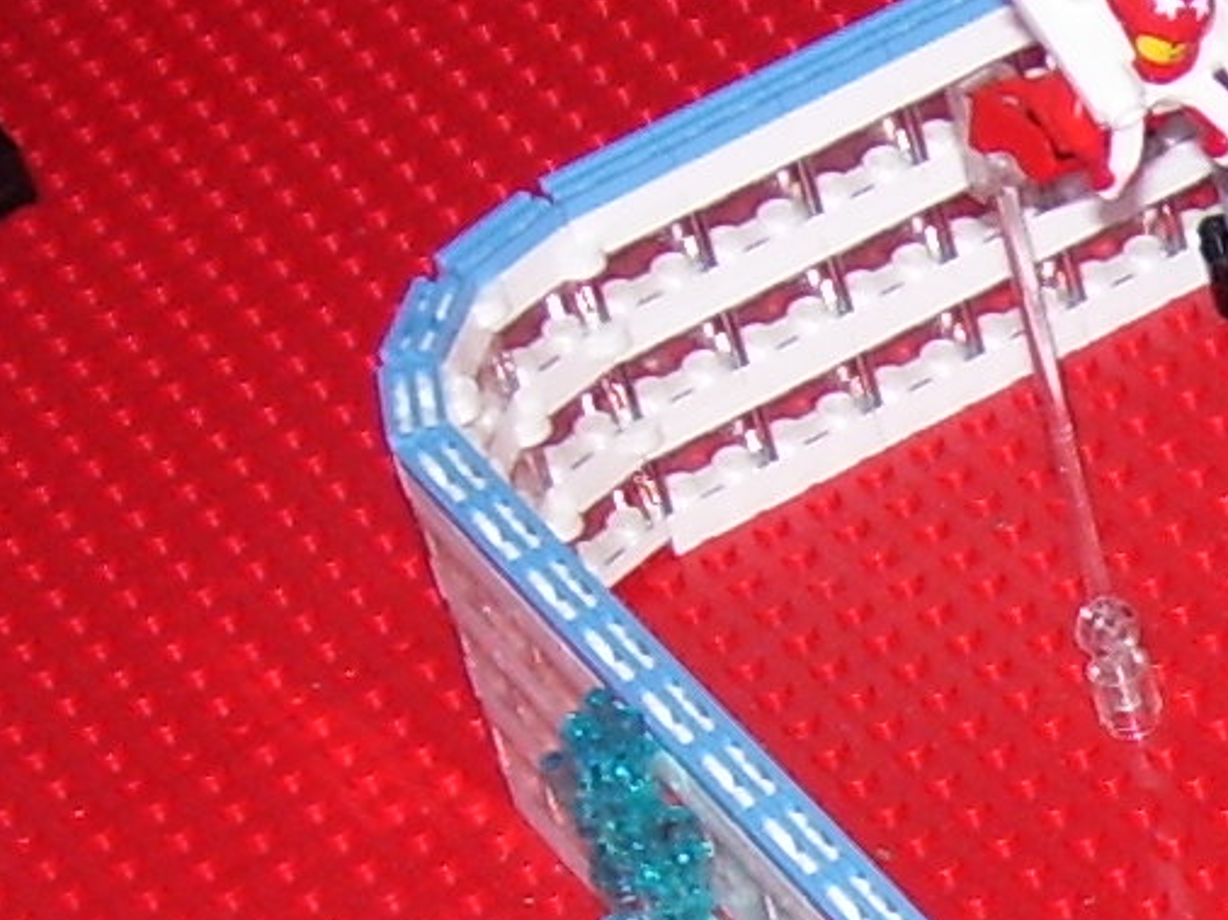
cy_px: 1032
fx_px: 7269
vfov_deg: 7.2
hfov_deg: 9.4
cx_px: 1934
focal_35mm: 205
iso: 80
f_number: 3
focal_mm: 7.6
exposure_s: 1/60
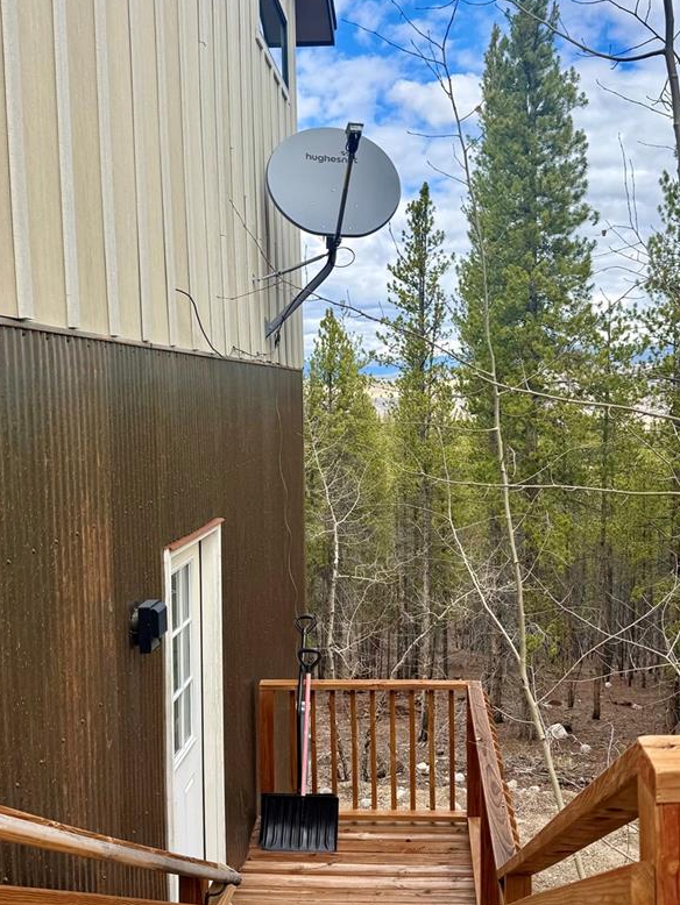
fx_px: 969
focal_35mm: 37
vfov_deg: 50.1
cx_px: 378
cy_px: 462
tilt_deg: -4.6
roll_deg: +1.5
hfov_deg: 38.6
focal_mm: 6.76
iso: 80
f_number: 1.78
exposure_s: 1/2110
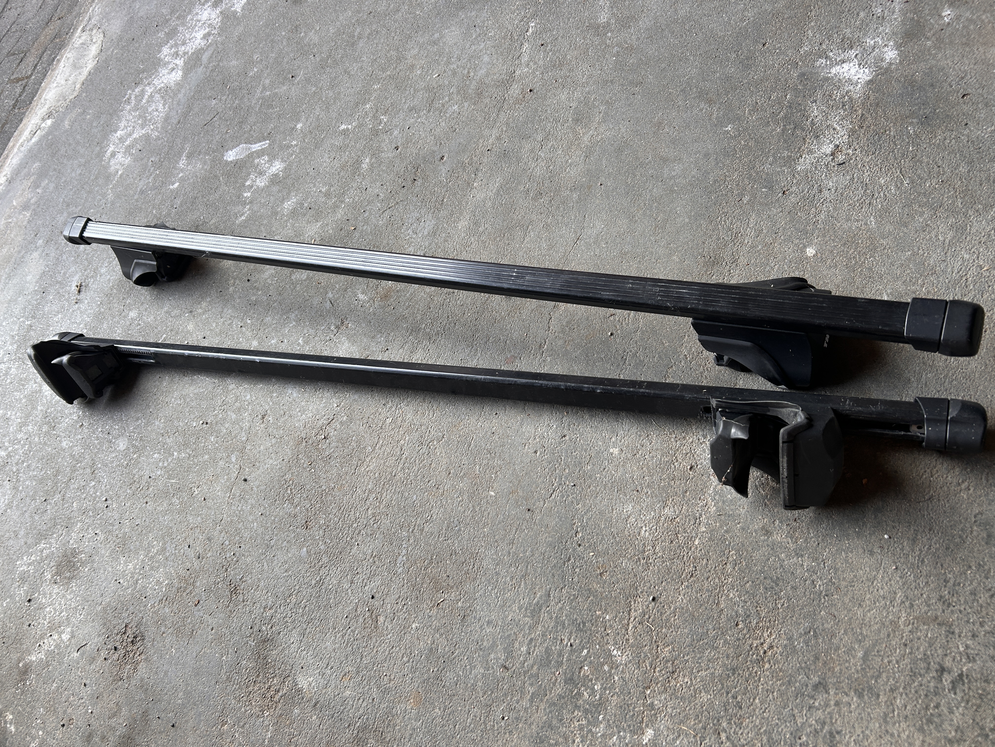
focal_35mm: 26
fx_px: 747
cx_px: 498
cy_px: 374
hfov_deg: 67.3
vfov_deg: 53.1
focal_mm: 5.7
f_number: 1.5
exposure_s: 1/121
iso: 64
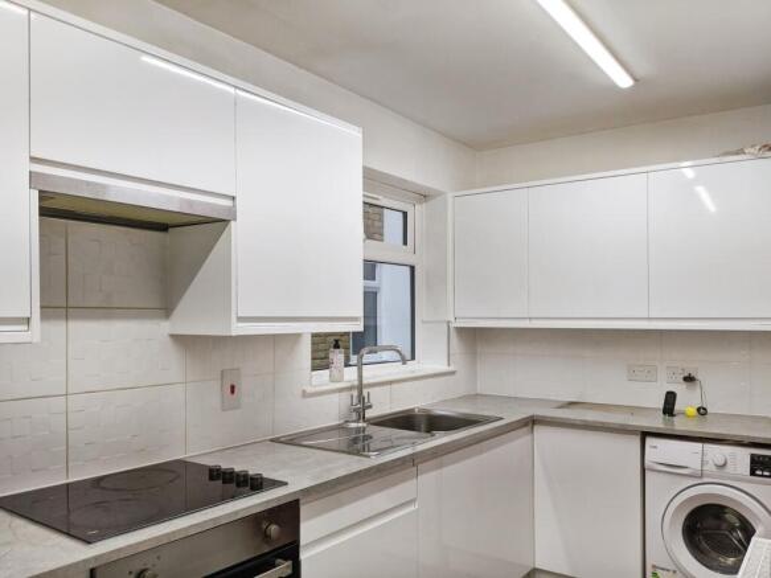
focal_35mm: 27
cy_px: 289
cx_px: 386
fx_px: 601
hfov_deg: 65.3
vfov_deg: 51.3
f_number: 1.8
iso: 53
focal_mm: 4.44
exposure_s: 1/139
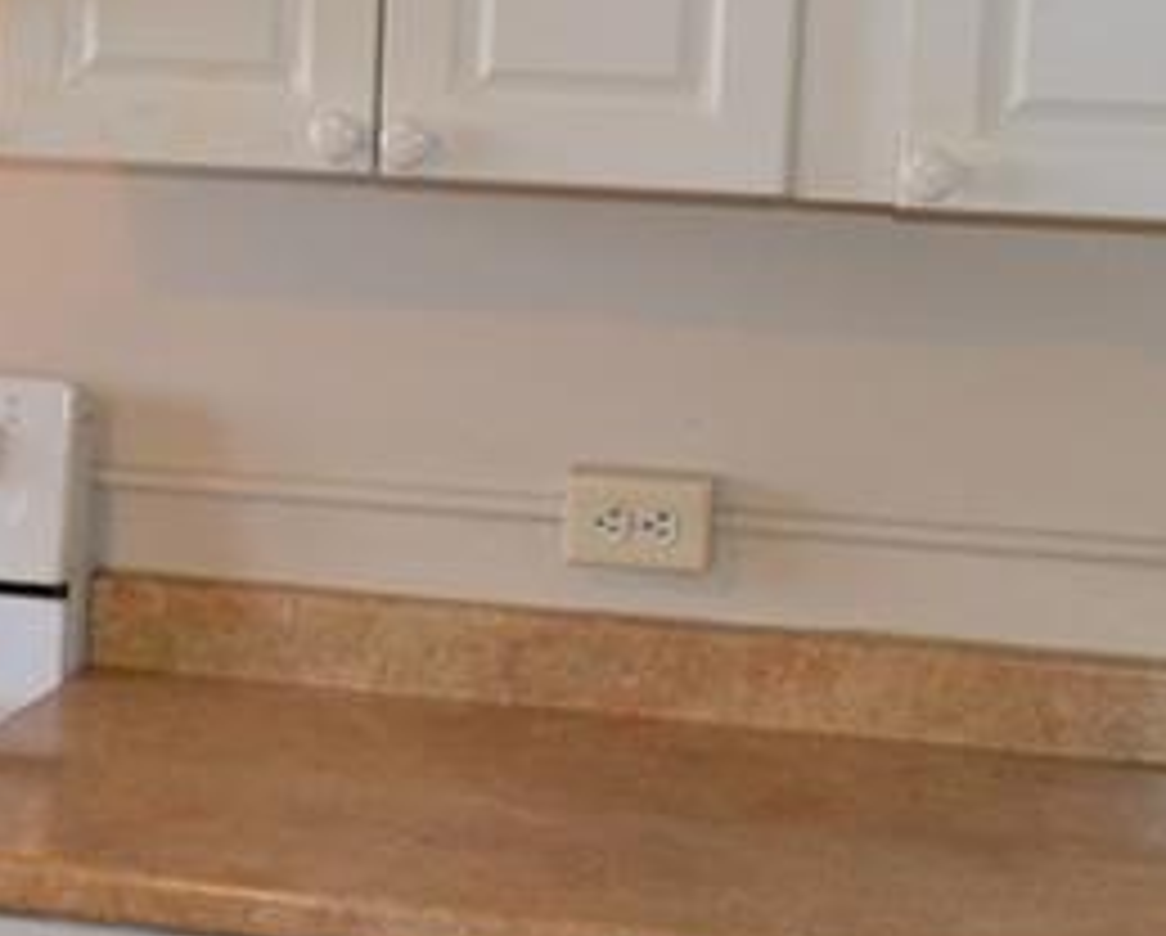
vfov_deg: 15.4
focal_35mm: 100
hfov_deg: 18.7
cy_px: 585
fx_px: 3456
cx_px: 63
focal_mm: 18
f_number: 3.5
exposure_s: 1/60
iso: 900
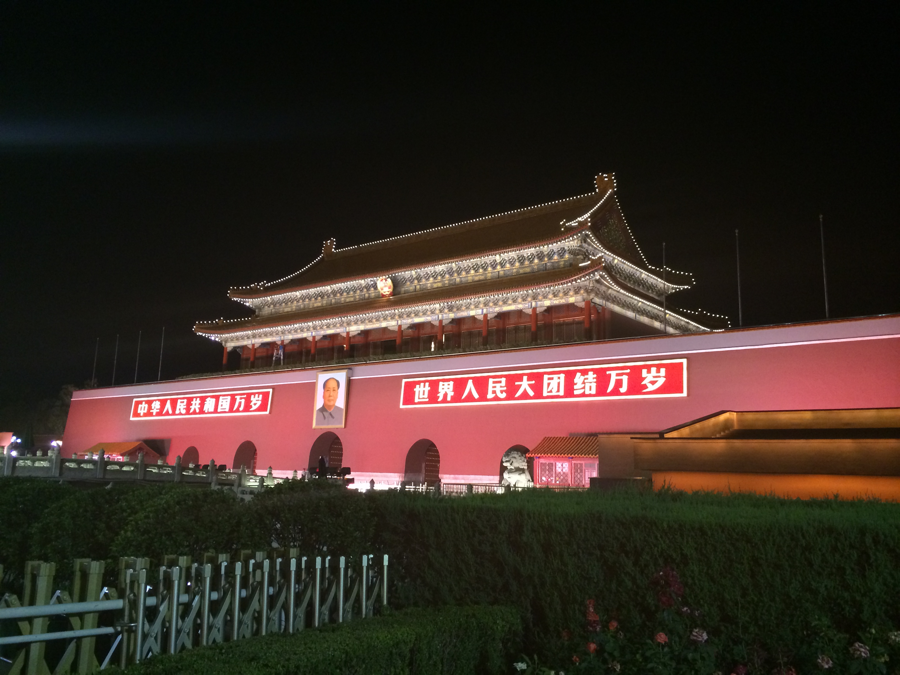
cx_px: 450
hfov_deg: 60.0
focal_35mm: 30
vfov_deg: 46.8
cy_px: 338
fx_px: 780
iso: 250
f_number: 2.2
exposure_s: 1/30
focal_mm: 4.12
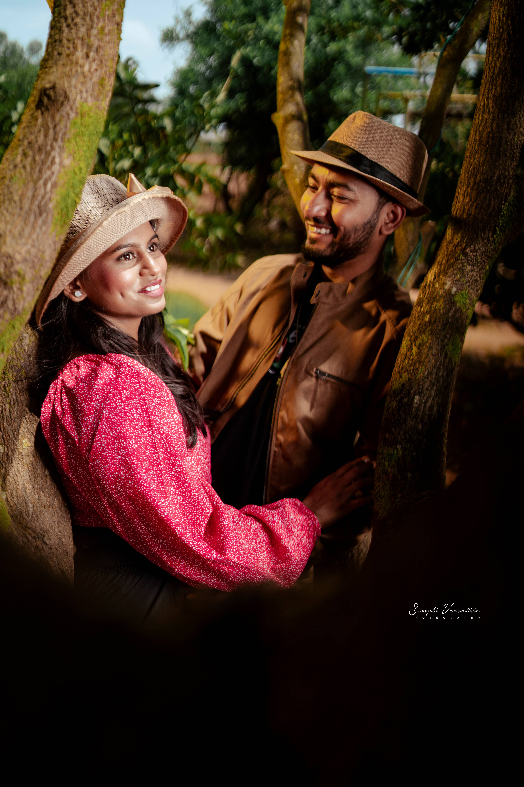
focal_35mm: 35
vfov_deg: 54.4
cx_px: 262
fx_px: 764
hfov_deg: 37.9
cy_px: 394
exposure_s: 1/6400
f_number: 1.4
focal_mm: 35
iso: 100
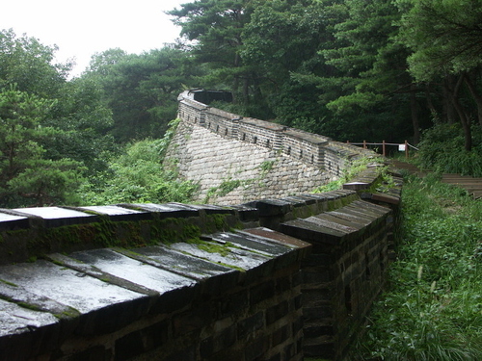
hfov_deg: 43.9
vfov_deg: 33.6
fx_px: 599
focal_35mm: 43
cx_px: 241
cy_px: 180
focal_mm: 11.12
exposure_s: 1/80
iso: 100
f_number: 4
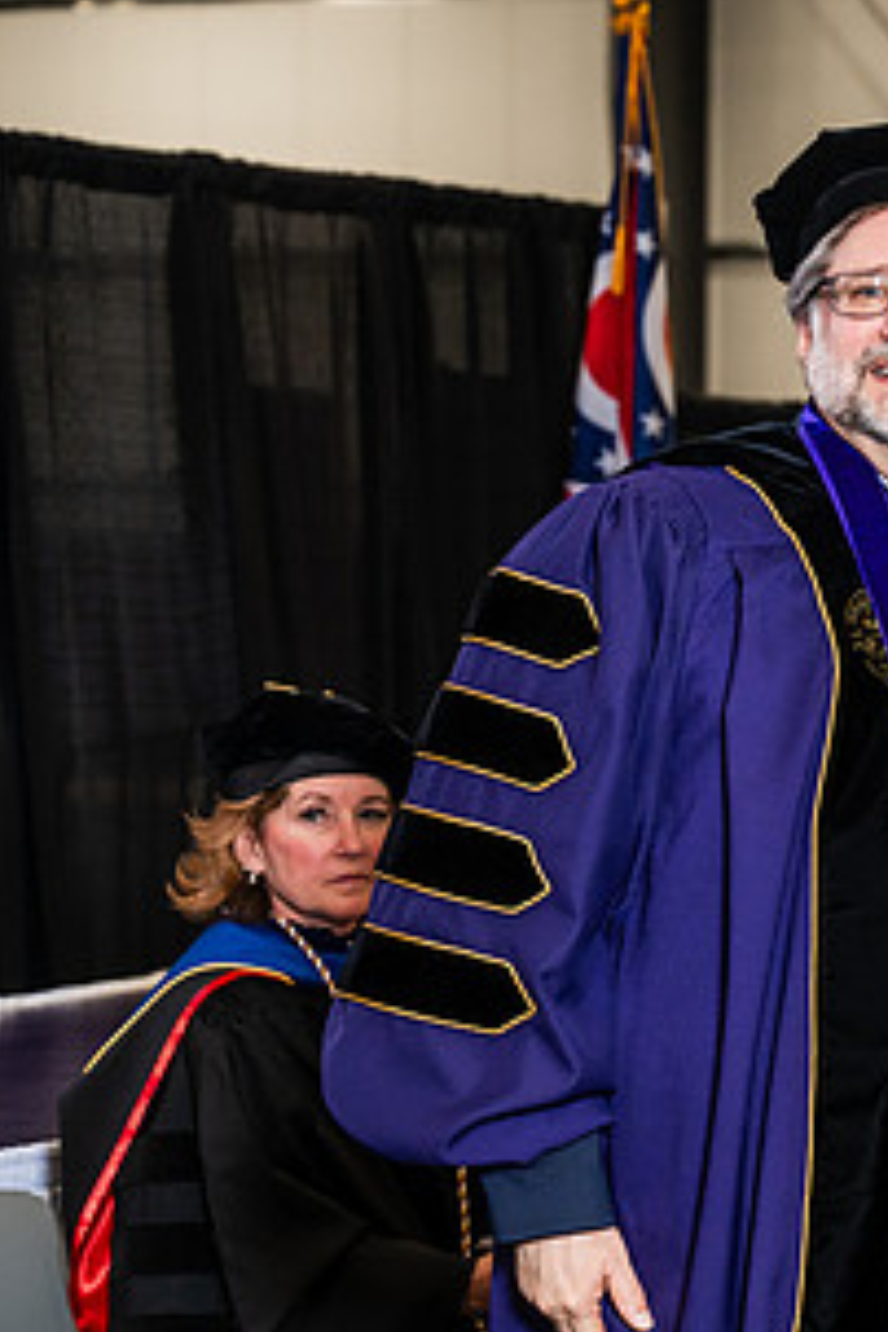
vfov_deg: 15.3
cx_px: 1024
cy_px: 745
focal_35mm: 134
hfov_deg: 10.1
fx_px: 4958
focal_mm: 70
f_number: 4.5
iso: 1250
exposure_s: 1/200
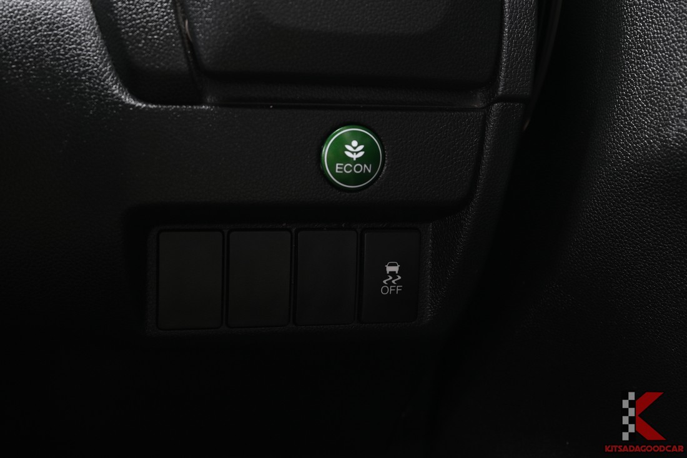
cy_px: 229
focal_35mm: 48
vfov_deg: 28.1
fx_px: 916
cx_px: 344
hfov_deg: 41.1
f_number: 5.6
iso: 200
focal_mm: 32.5
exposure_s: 1/45
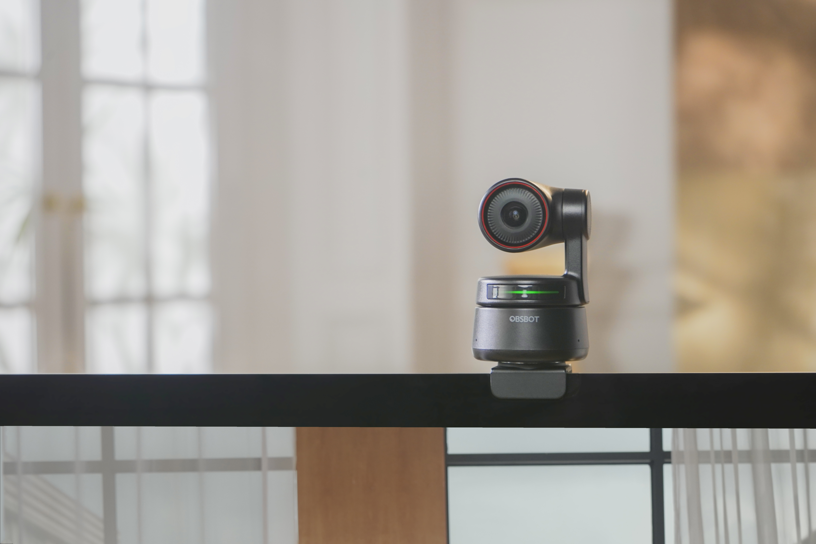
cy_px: 272
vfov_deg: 19.5
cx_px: 408
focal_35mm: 70
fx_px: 1587
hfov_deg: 28.8
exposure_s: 1/160
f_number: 5.6
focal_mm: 70
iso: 800
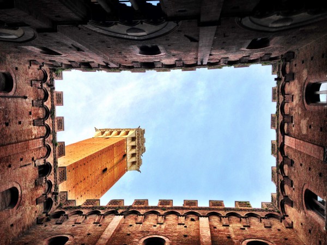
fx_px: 312
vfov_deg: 42.9
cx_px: 164
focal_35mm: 33
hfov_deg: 55.4
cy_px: 122
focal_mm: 4.13
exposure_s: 1/414
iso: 50
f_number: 2.4
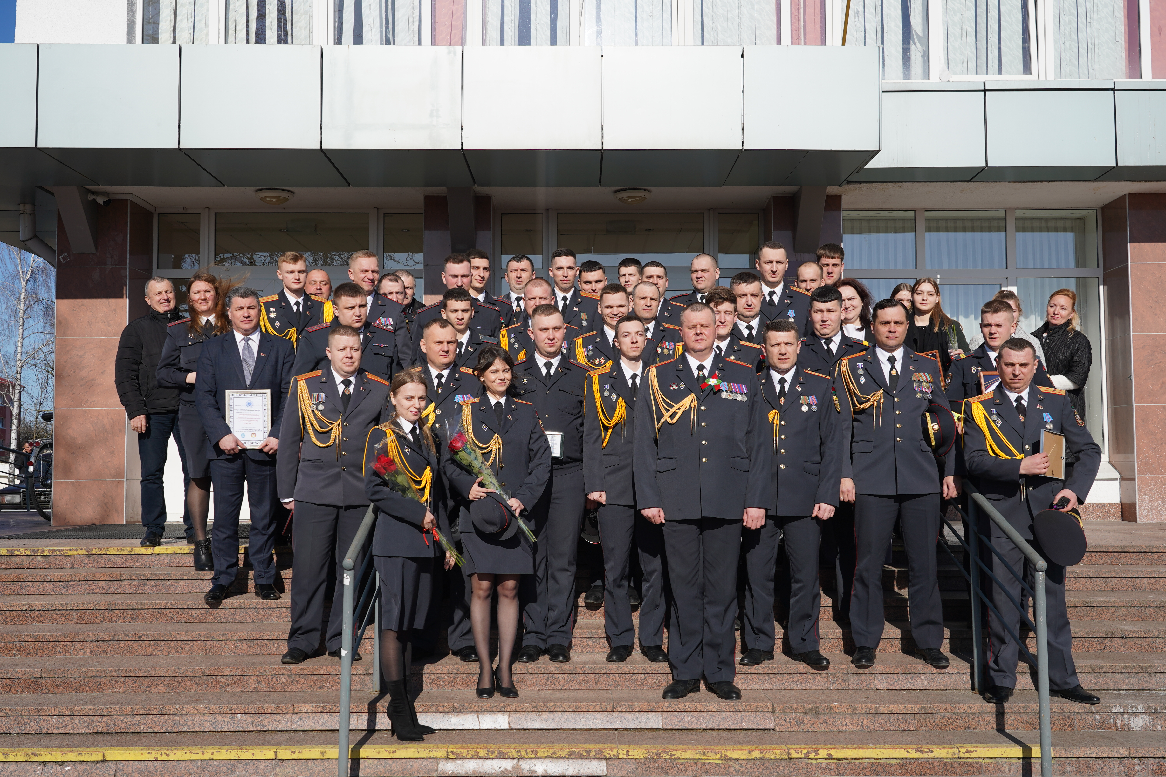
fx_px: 1198
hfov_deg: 51.9
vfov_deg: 35.9
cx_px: 583
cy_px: 388
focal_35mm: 37
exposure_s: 1/500
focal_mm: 37
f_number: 8
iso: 125
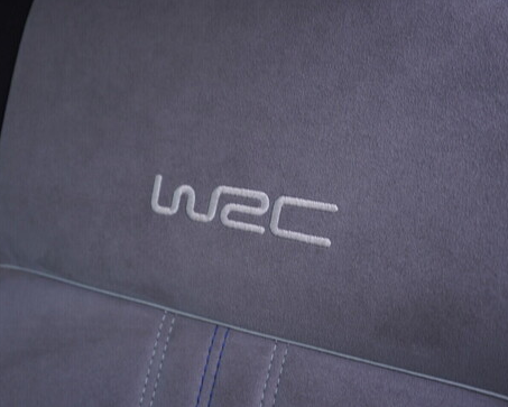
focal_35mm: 41
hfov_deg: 44.7
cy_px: 202
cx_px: 229
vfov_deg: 36.5
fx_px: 617
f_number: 3.2
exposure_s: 1/50
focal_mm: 24
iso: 125
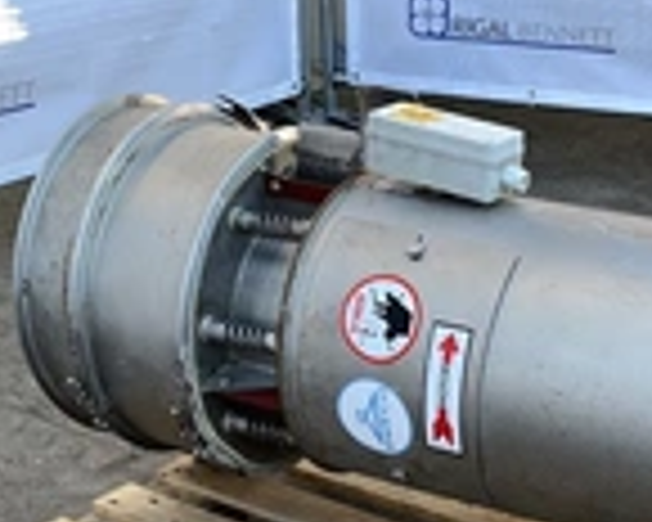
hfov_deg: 26.6
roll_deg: +2.2
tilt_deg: -28.8
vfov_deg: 21.1
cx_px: 526
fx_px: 1351
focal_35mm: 70
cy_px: 518
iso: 40
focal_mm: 5.1
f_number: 1.6
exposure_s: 1/194
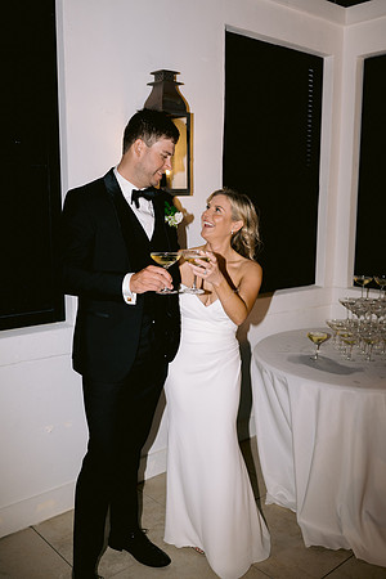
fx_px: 563
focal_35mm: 35
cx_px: 193
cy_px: 290
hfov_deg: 37.9
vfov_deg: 54.4
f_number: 2.8
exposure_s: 1/160
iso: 400
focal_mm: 35
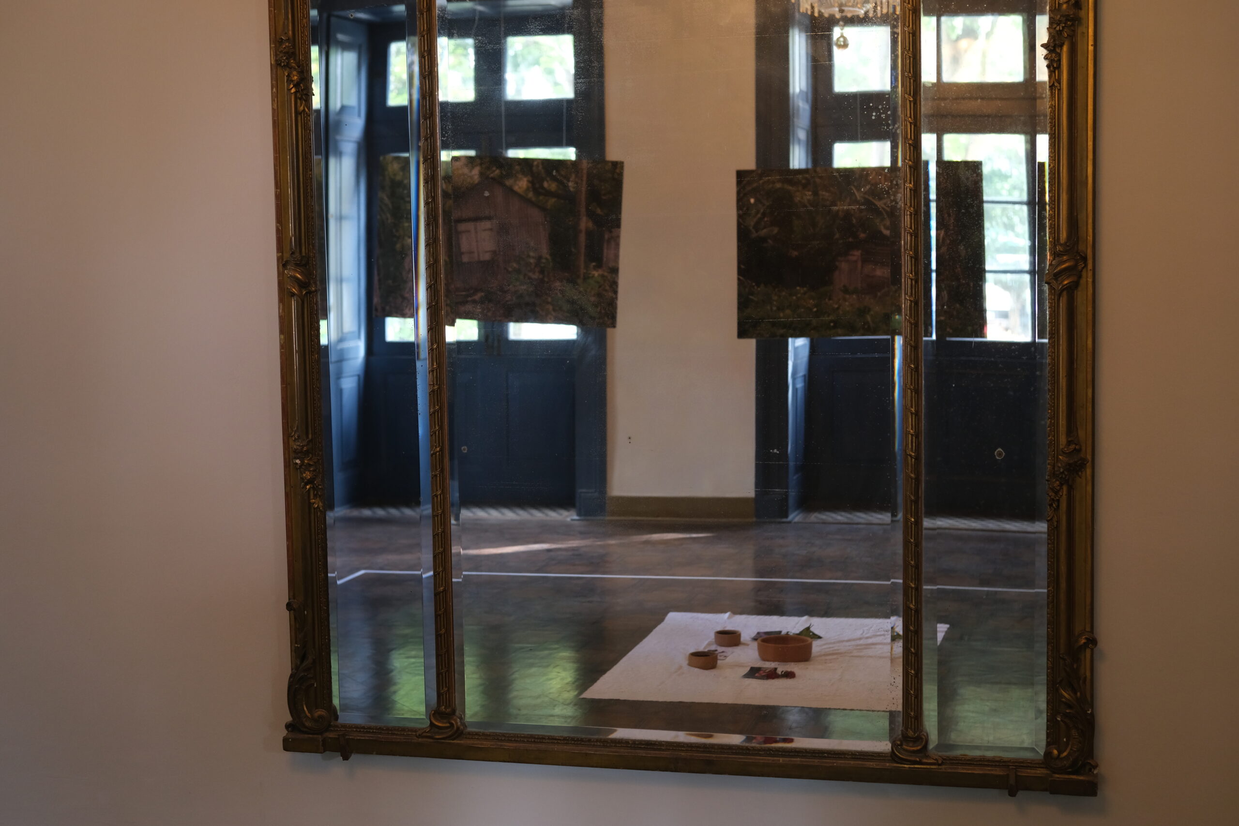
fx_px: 1824
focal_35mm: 53
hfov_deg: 37.5
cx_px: 620
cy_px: 413
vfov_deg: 25.5
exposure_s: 1/125
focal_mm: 35
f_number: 3.2
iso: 1000
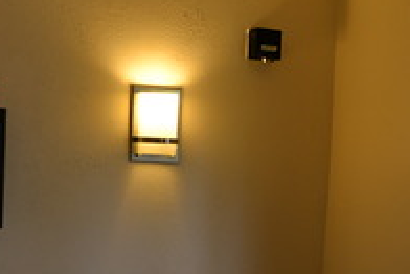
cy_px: 252
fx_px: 1265
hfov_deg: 18.0
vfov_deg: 12.3
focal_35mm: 111
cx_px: 410
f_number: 4.5
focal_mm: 34
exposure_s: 1/80
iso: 400
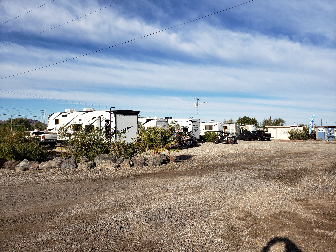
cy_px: 126
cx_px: 168
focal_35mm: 26
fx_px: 252
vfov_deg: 53.1
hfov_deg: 67.3
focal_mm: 4.3
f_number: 2.4
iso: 50
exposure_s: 1/1874
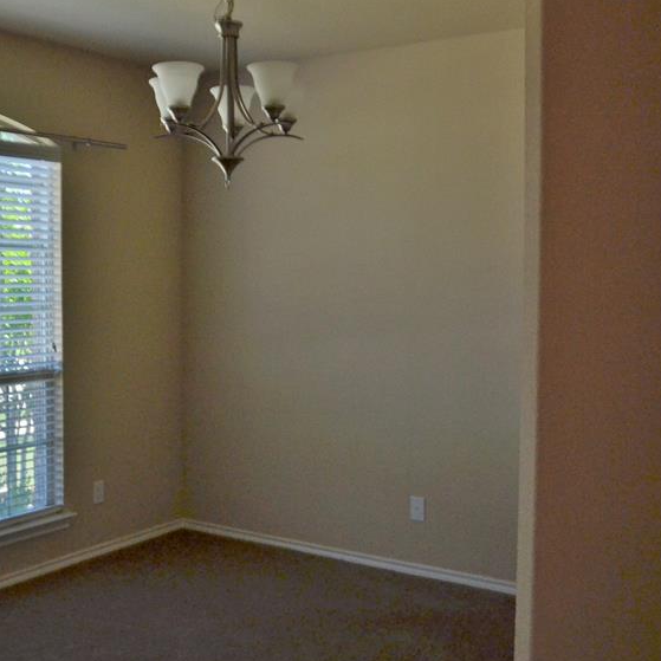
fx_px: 907
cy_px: 302
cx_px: 225
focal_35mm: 42
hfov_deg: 39.6
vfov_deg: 40.0
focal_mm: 18
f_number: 3.5
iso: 400
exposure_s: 1/640
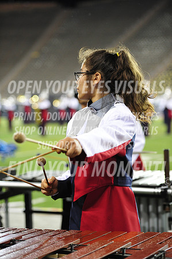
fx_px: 733
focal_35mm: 102
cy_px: 130
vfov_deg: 20.0
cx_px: 86
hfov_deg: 13.4
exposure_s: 1/400
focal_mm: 102
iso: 2000
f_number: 2.8
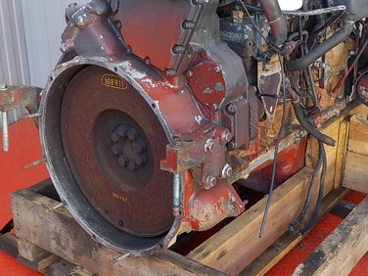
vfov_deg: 28.1
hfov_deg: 37.3
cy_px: 68
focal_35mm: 51
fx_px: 542
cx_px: 221
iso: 125
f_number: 3.3
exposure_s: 1/30
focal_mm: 4.1
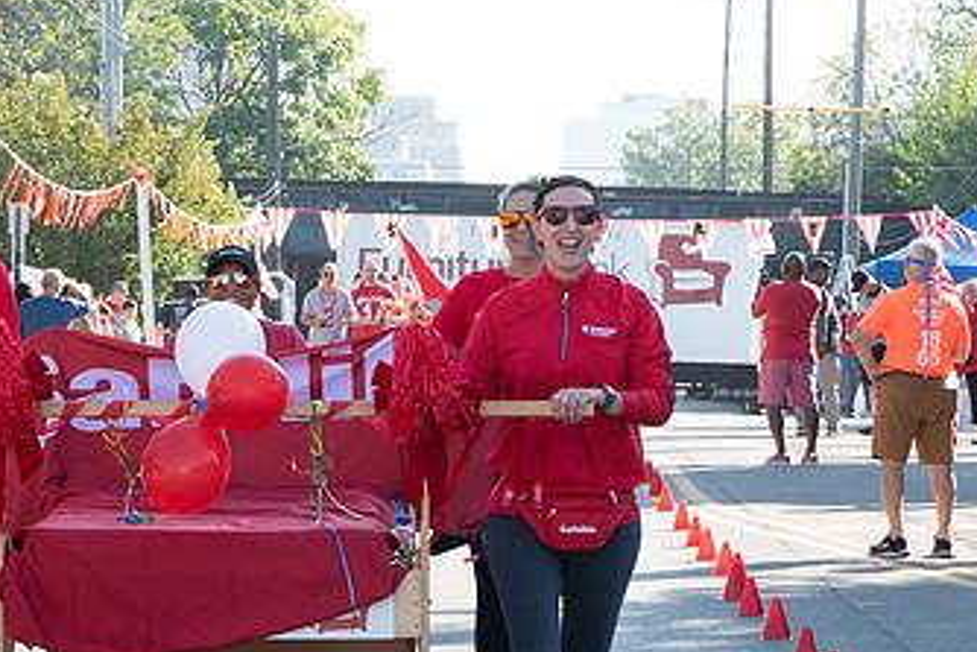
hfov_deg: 11.8
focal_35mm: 173
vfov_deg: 7.9
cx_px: 131
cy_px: 465
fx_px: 4697
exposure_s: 1/200
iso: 500
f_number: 11
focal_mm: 70
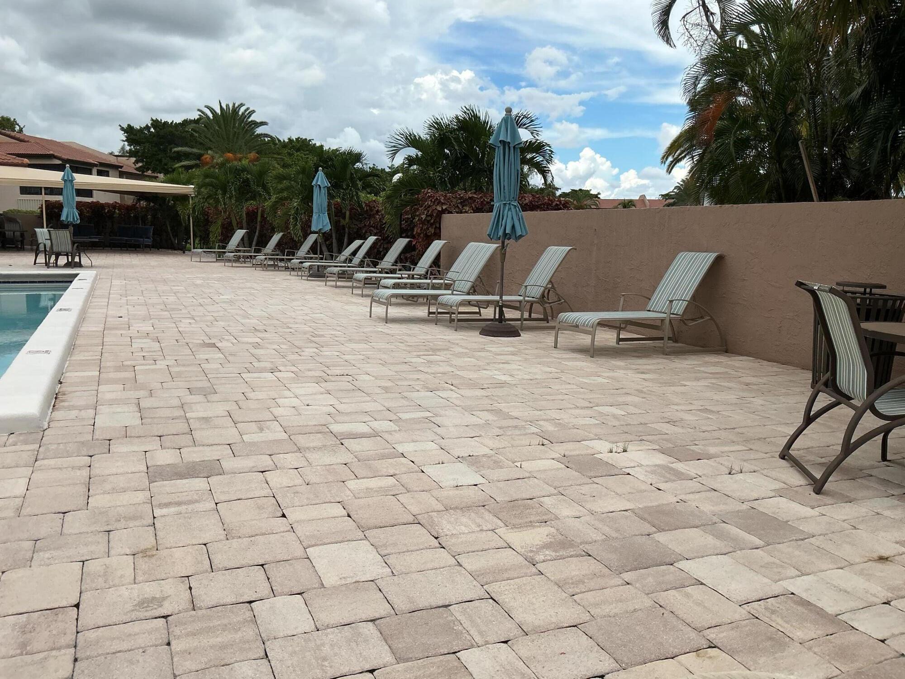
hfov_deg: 61.7
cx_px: 452
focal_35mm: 29
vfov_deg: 48.2
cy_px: 340
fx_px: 758
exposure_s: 1/2667
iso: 25
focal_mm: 3
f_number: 1.8
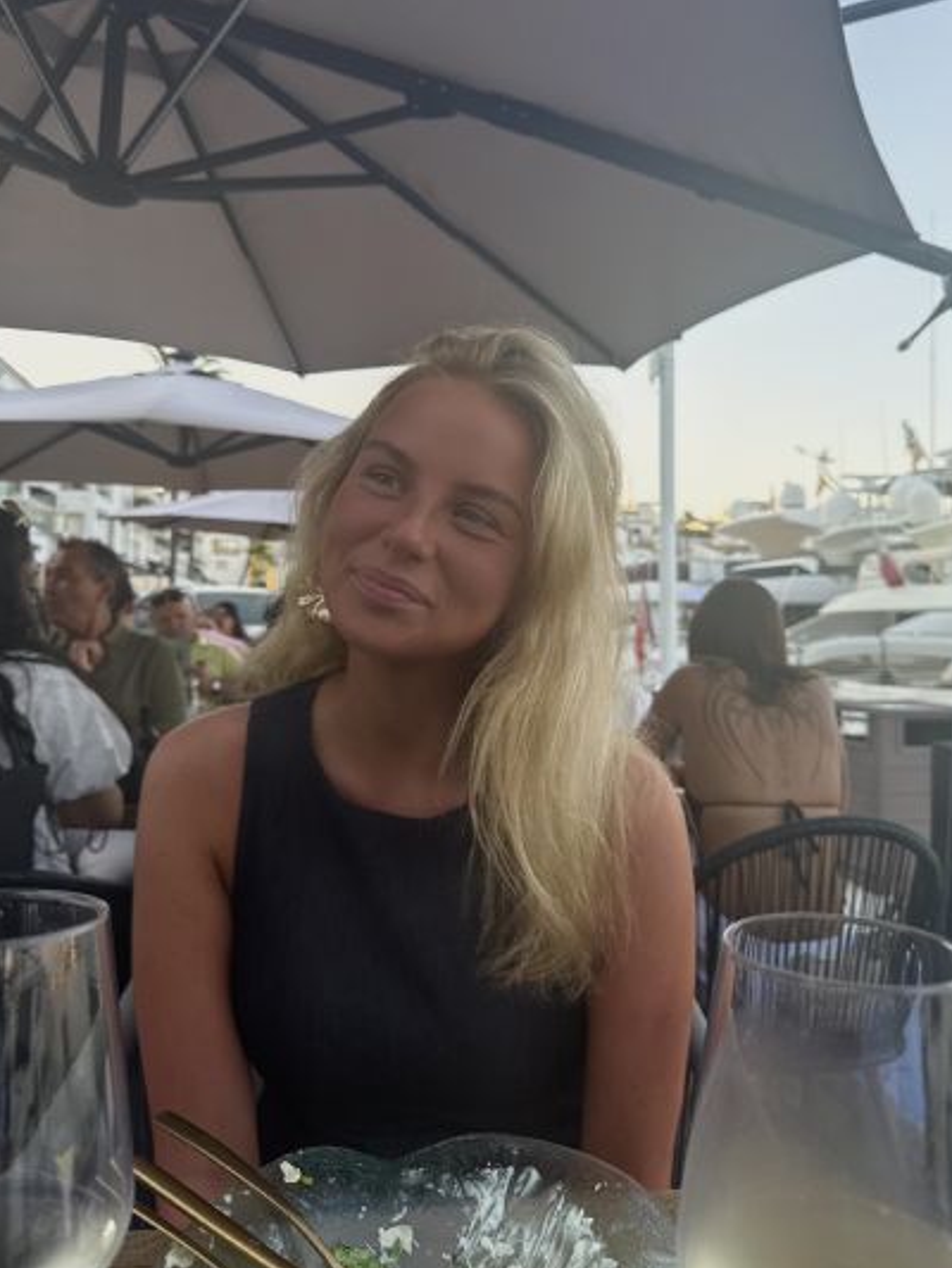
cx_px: 516
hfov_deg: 51.3
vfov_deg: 65.2
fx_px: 990
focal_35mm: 27
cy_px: 580
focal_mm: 6.76
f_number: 1.78
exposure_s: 1/481
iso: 100
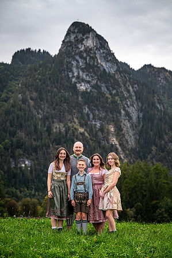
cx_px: 86
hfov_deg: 15.9
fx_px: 618
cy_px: 129
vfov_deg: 23.7
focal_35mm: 86
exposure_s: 1/200
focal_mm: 86
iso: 200
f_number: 4
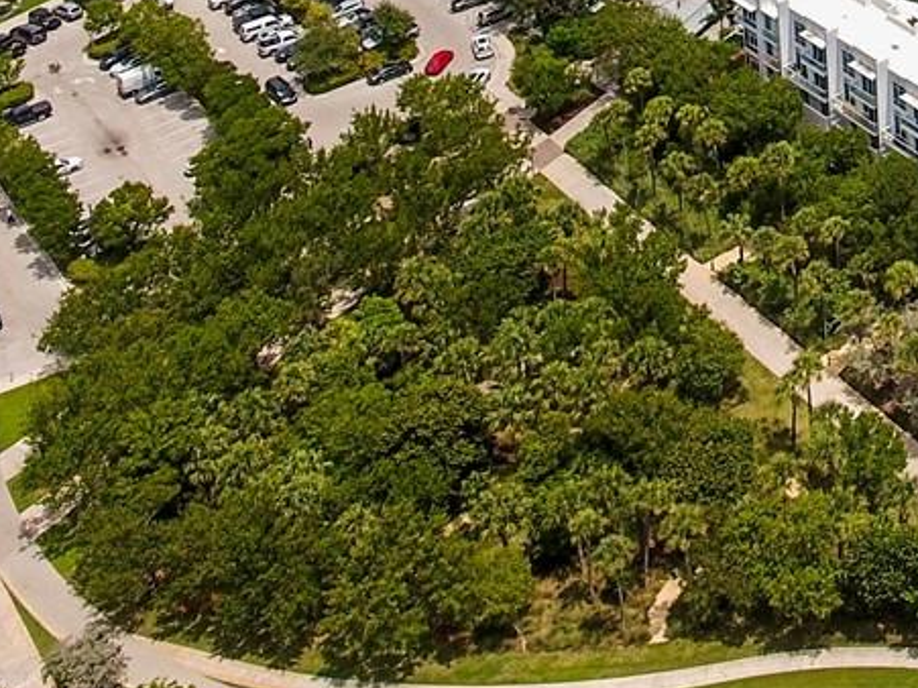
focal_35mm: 71
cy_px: -478
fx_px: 1882
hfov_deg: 23.7
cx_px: 1231
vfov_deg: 17.5
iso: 100
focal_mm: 3.61
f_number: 2.8
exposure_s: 1/1500
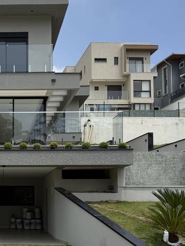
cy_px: 177
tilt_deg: +4.8
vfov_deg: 36.2
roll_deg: -0.8
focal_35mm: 52
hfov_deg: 26.5
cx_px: -1
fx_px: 370
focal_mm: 6.76
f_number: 1.78
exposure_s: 1/5319
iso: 80
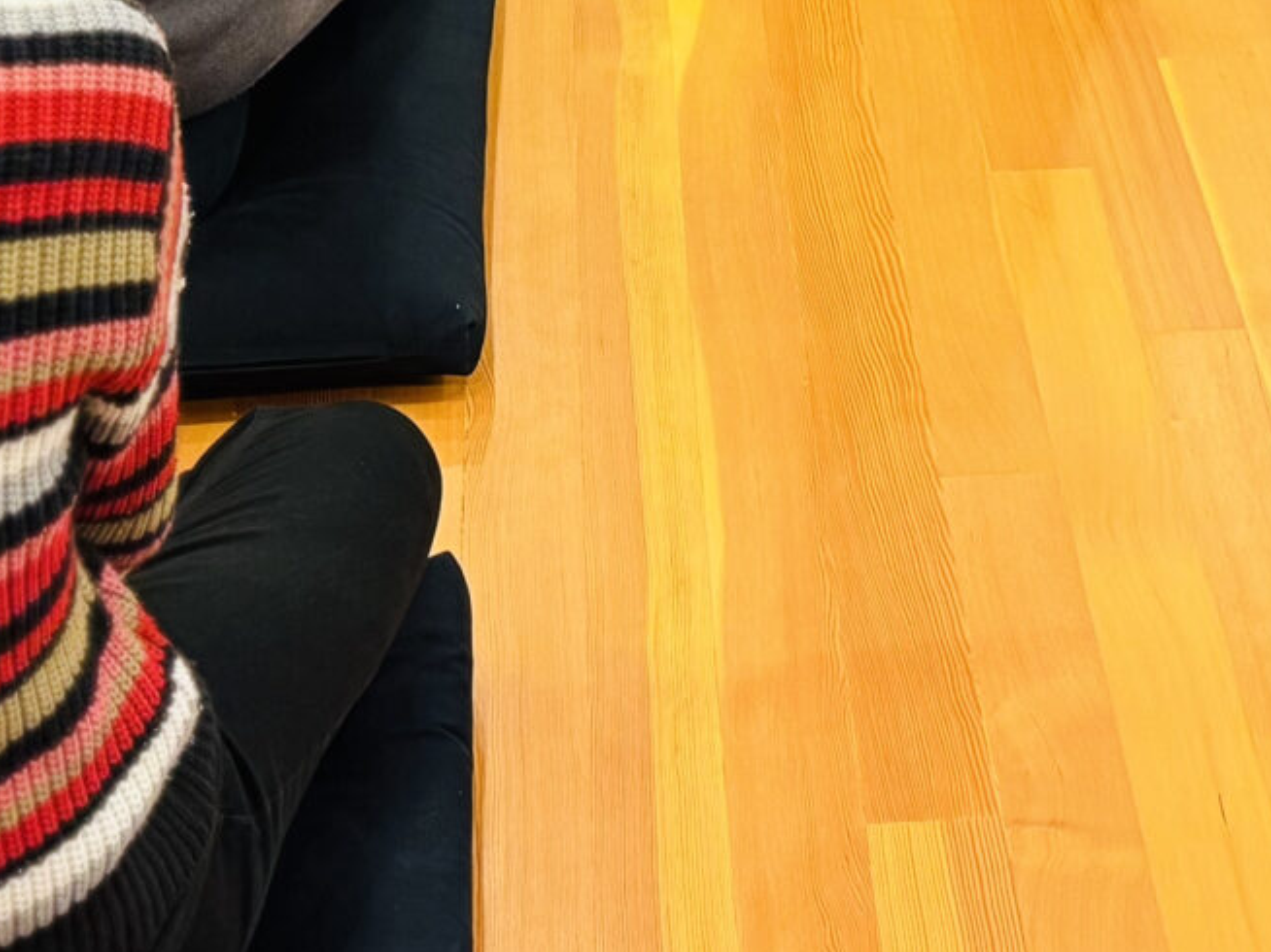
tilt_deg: -19.7
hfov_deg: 20.8
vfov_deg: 14.4
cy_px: -577
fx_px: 3450
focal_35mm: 94
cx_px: 876
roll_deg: +0.1
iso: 320
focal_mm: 6.76
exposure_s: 1/60
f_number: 1.78
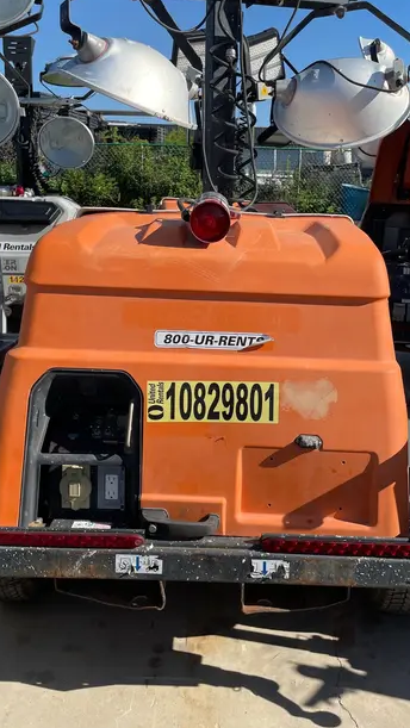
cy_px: 306
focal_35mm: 34
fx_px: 657
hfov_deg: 34.7
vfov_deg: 57.7
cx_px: 218
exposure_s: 1/3509
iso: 50
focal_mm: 4.2
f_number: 1.6
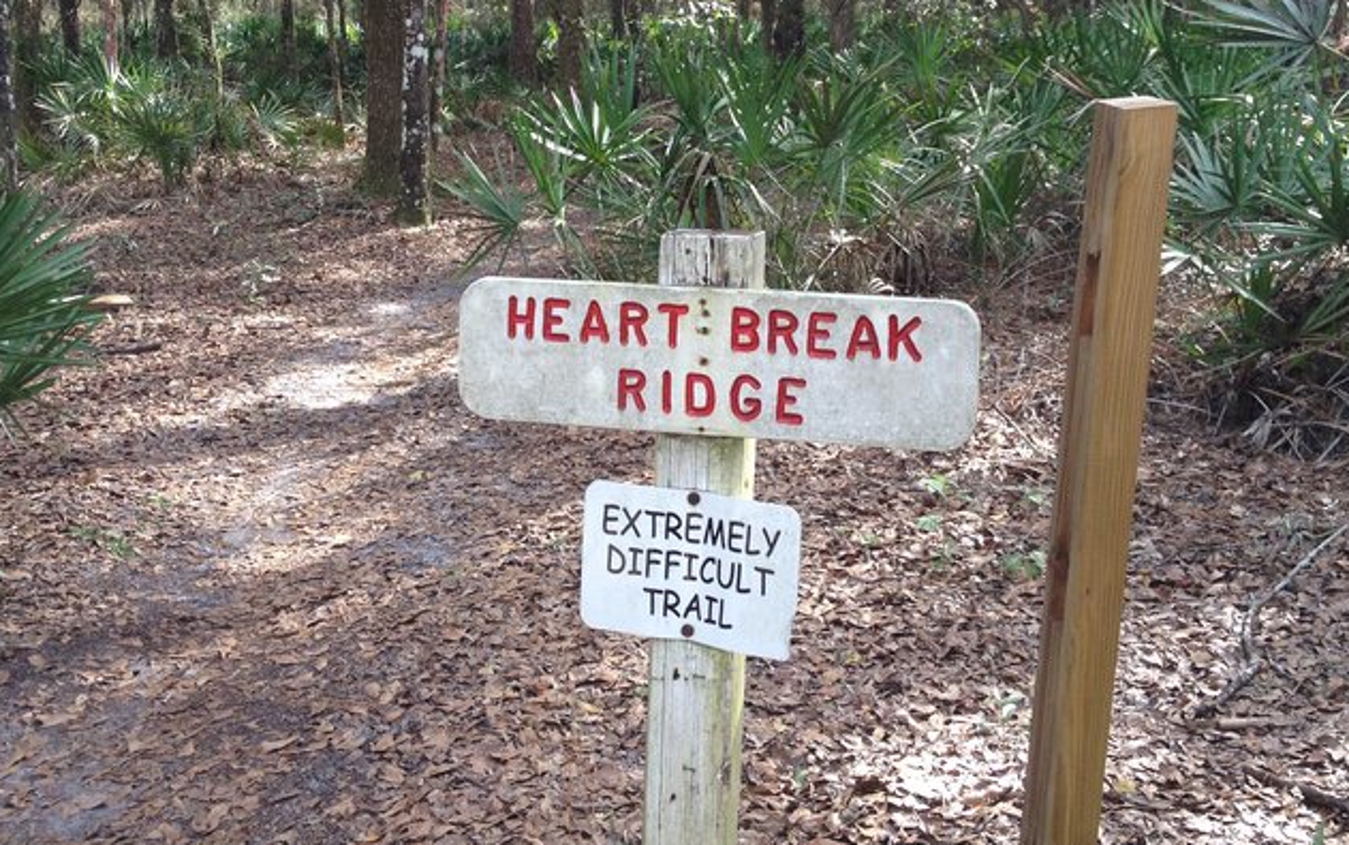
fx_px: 1729
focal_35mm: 47
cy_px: 321
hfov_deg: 42.6
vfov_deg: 27.4
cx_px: 641
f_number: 2.4
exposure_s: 1/122
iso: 64
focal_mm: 4.28
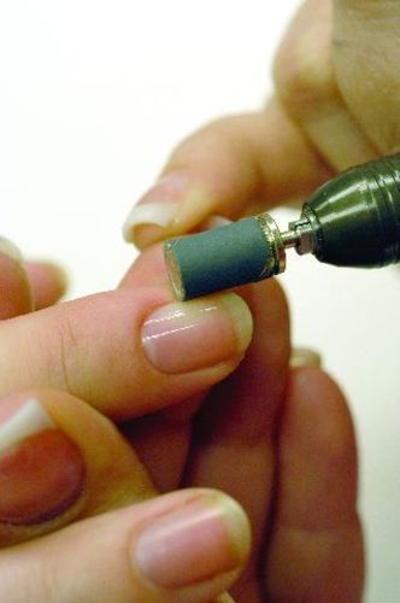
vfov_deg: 22.6
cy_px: 302
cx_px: 200
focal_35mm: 90
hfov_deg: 15.1
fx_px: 1504
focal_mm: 60
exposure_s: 1/30
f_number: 5.6
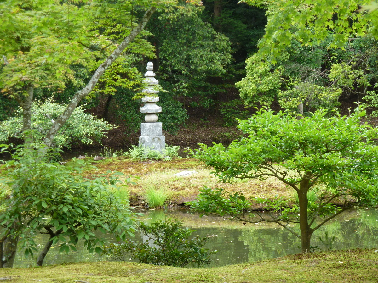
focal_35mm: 111
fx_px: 1212
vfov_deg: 13.3
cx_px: 189
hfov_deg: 17.7
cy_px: 142
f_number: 4.4
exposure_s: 1/50
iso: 125
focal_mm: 18.2
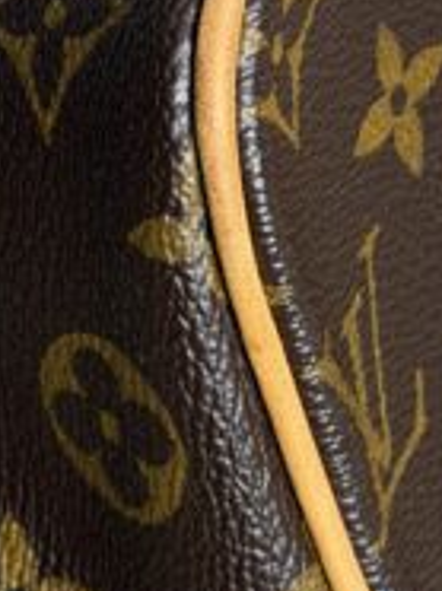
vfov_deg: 9.6
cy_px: 130
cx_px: 280
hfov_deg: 7.2
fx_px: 3532
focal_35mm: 207
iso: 80
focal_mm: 6.76
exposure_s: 1/60
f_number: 1.78
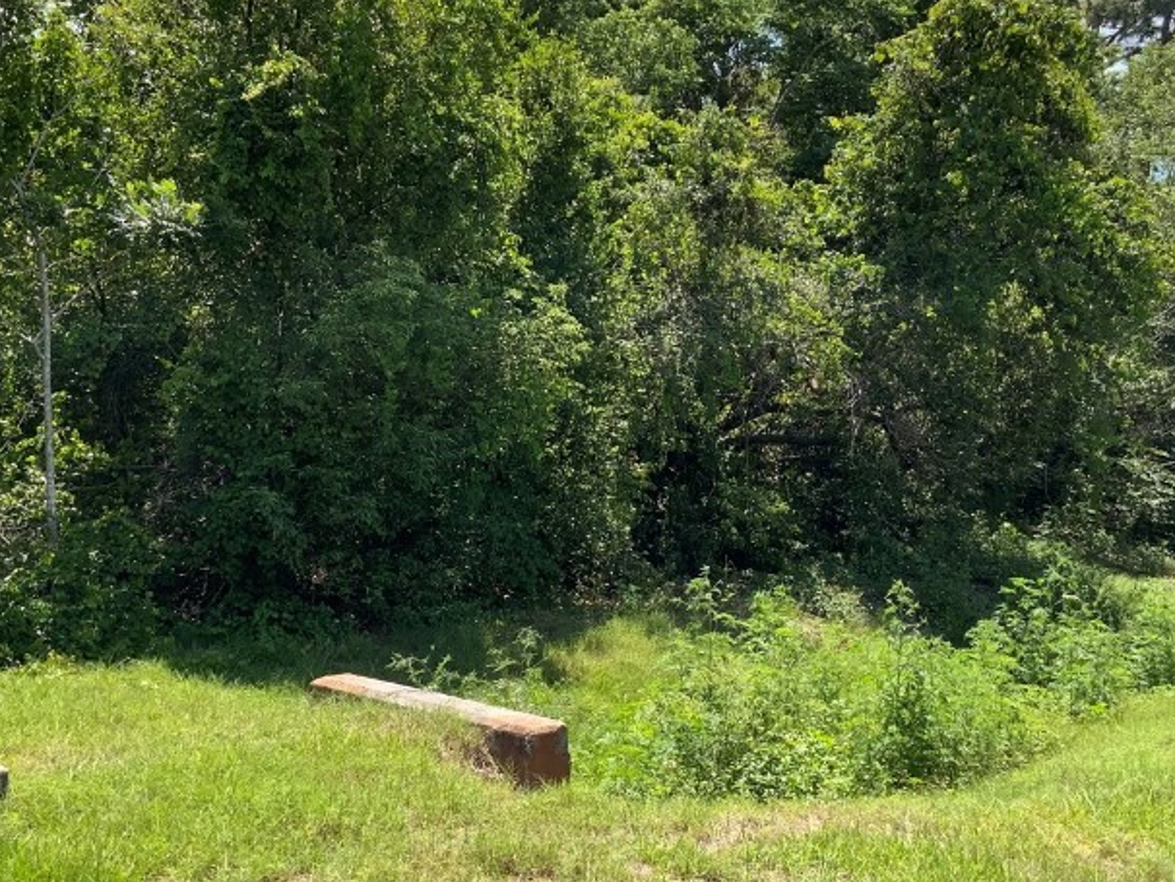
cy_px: 446
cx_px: 708
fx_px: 1664
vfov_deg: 29.7
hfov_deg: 38.7
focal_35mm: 49
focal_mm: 3
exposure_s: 1/962
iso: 16
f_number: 1.8
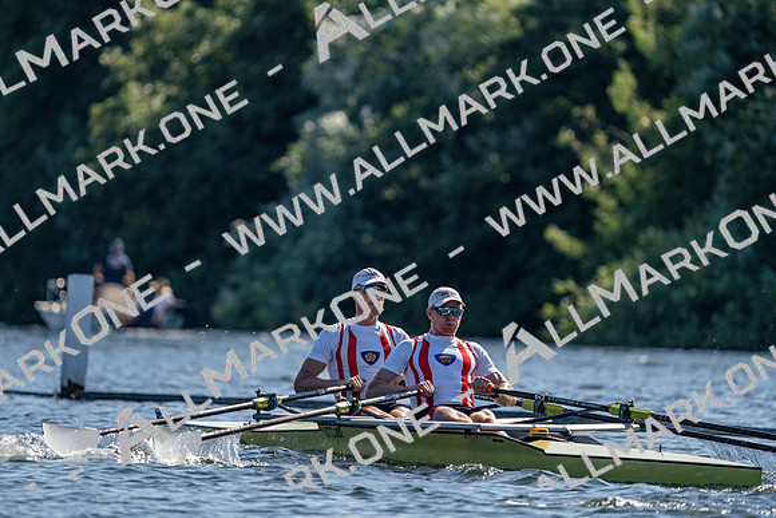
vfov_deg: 2.8
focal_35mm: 493
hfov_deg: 4.2
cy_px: 259
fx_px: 10629
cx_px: 388
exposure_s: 1/1600
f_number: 6.3
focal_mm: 493
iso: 250
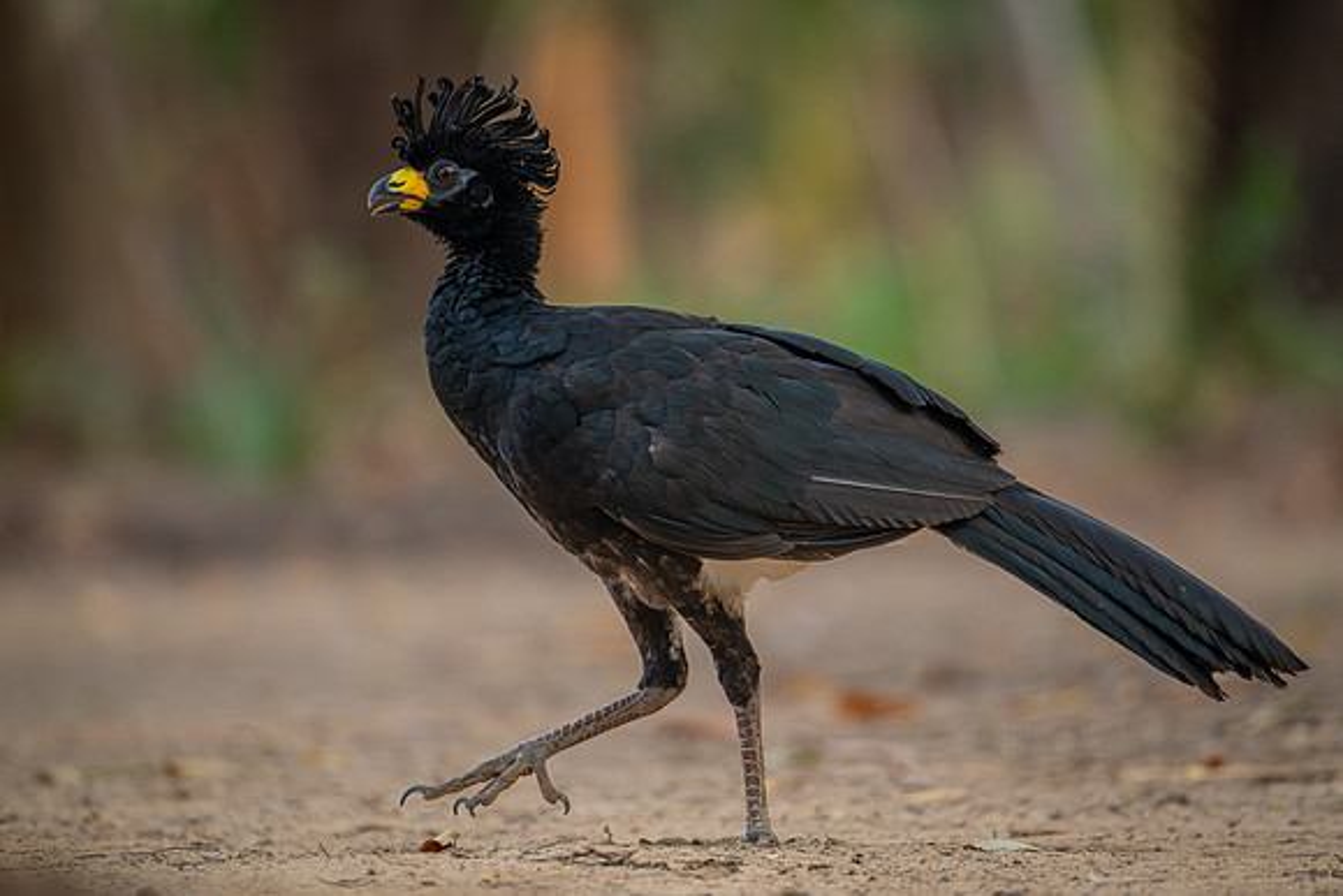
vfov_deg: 3.1
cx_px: 712
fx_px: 16707
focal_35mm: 448
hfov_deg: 4.6
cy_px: 483
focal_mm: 400
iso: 5000
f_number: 4.5
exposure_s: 1/2000
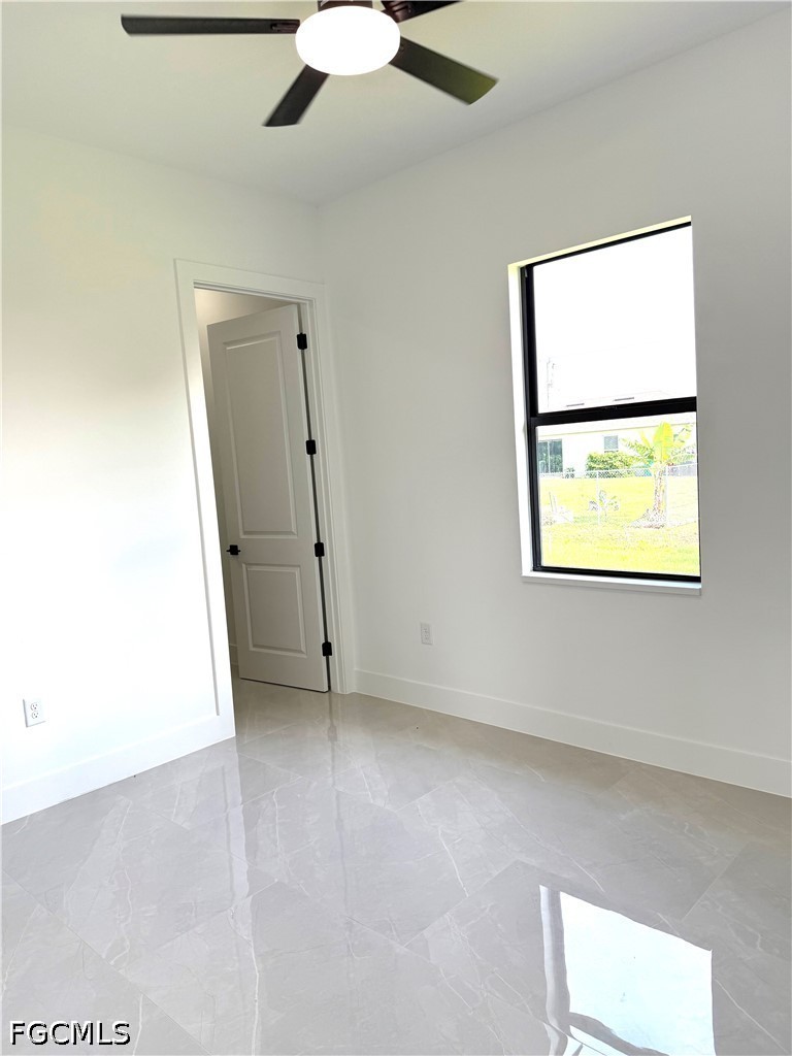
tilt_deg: -4.8
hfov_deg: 56.8
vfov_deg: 71.6
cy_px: 528
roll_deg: +3.6
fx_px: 732
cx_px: 396
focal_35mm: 24
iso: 100
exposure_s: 1/459
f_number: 1.78
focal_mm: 6.76
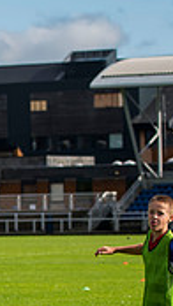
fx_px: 2566
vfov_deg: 6.8
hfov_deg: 3.8
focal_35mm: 315
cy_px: 328
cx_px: -201
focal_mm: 90
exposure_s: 1/1250
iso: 250
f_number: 4
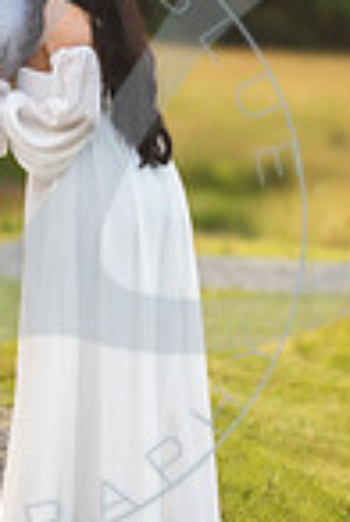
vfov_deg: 3.9
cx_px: 136
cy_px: -50
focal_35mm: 523
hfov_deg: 2.6
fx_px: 7591
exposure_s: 1/320
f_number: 2.8
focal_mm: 170
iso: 200
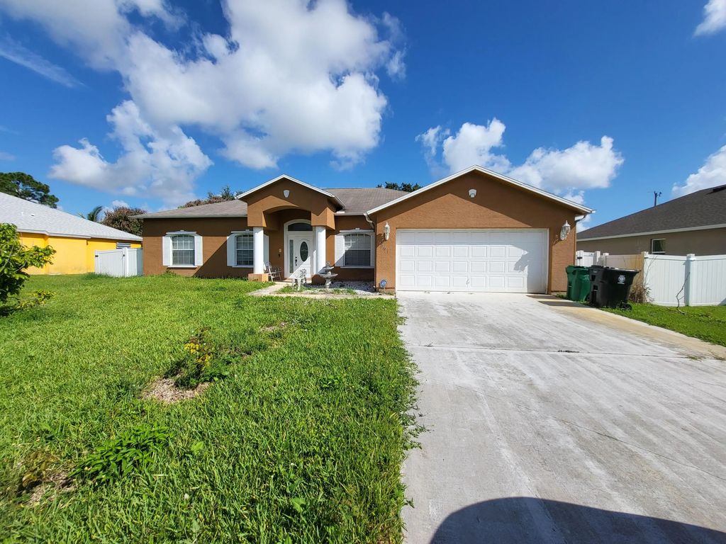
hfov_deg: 106.2
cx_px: 363
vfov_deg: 89.9
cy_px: 272
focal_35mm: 13
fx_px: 273
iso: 32
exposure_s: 1/1606
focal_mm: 1.74
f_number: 2.2
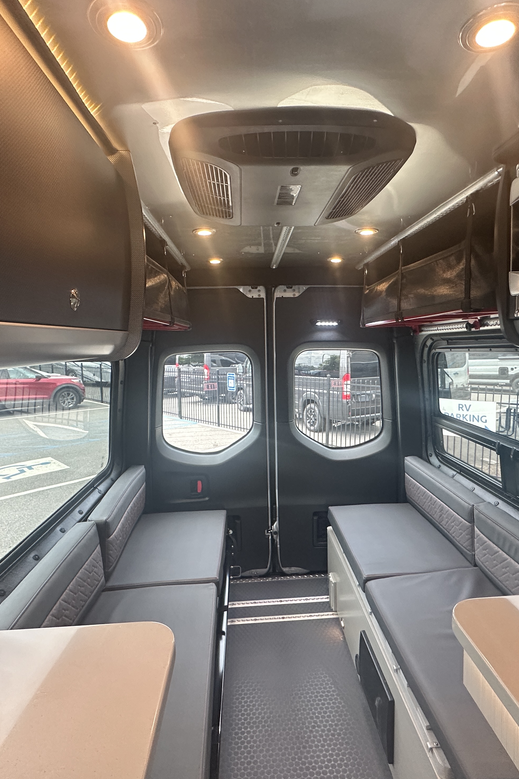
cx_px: 279
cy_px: 385
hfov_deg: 61.9
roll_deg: -0.2
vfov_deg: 84.0
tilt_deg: -5.7
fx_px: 432
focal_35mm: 20
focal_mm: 2.22
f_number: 2.2
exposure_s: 1/99
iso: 250
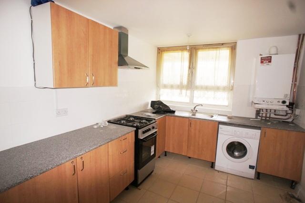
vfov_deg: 53.1
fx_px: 203
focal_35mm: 24
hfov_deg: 73.8
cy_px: 102
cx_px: 152
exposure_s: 1/100
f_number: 4
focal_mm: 16
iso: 200
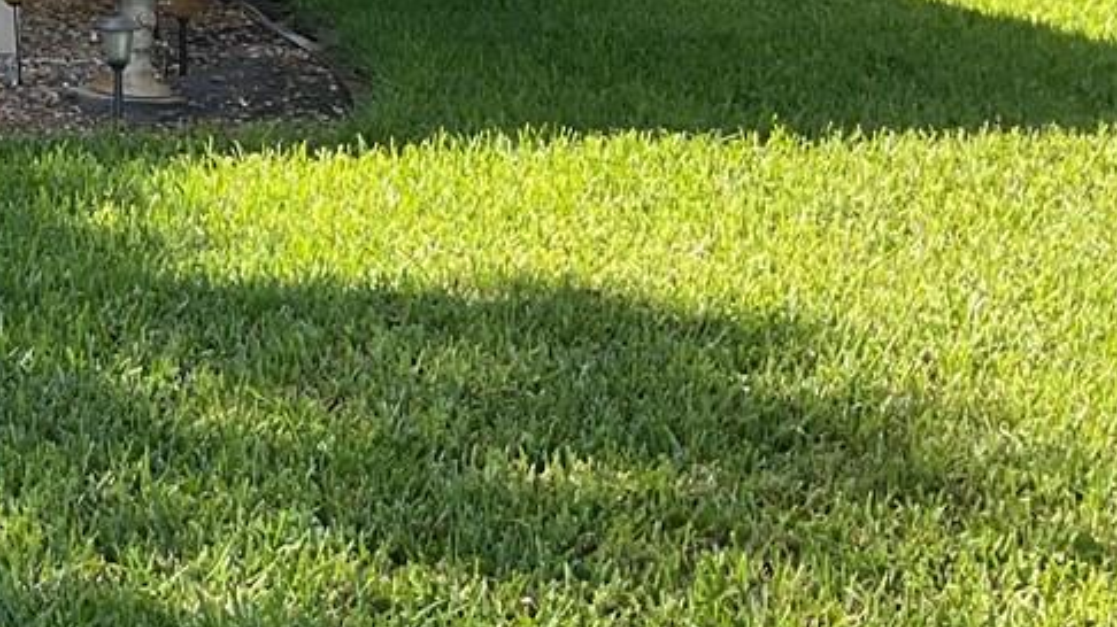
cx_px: -547
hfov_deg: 18.3
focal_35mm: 104
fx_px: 3079
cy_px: -246
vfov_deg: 11.3
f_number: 1.8
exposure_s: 1/419
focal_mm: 3
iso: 16
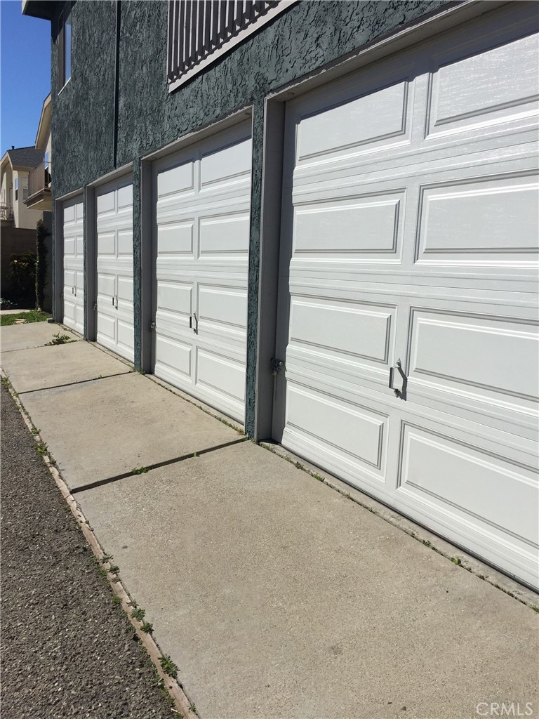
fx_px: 602
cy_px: 360
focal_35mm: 29
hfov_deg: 48.2
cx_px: 270
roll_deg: -2.4
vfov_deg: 61.7
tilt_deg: -7.6
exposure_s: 1/4405
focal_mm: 4.15
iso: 32
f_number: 2.2
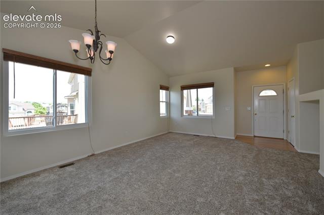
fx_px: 135
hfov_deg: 100.4
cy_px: 108
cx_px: 162
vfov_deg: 77.3
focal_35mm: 15
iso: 1250
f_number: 9
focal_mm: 15
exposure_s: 1/160
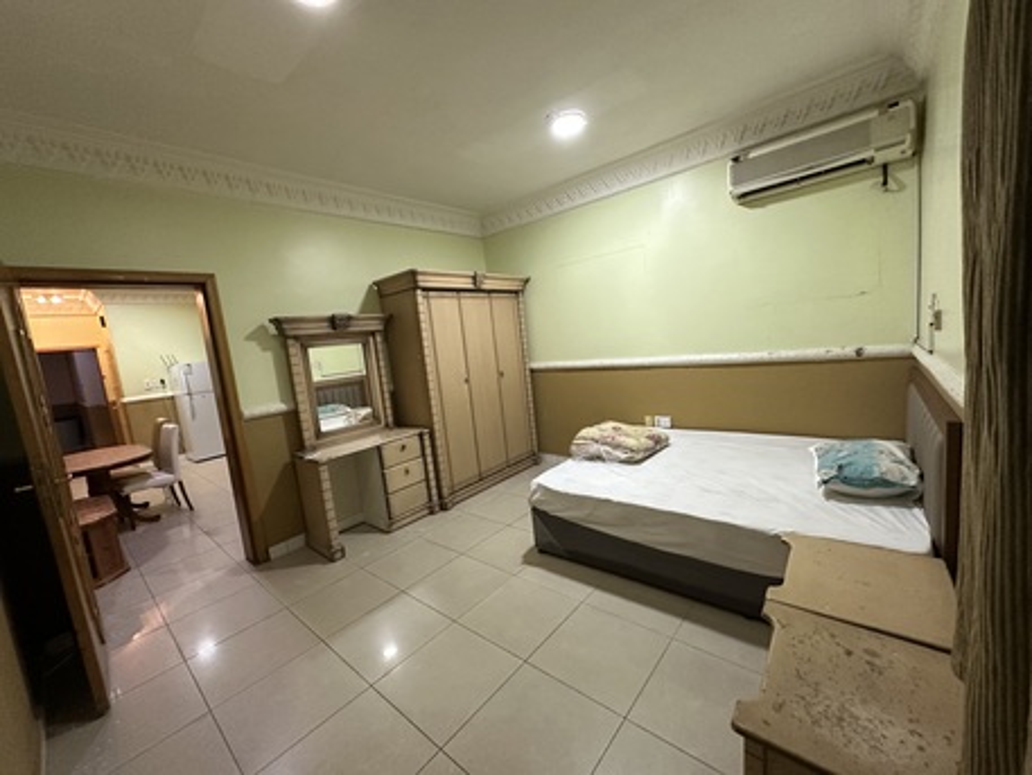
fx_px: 417
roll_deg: +6.4
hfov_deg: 102.0
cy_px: 388
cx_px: 516
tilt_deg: -7.1
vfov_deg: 85.7
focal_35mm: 14
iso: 400
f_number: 2.2
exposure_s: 1/60
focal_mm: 2.22
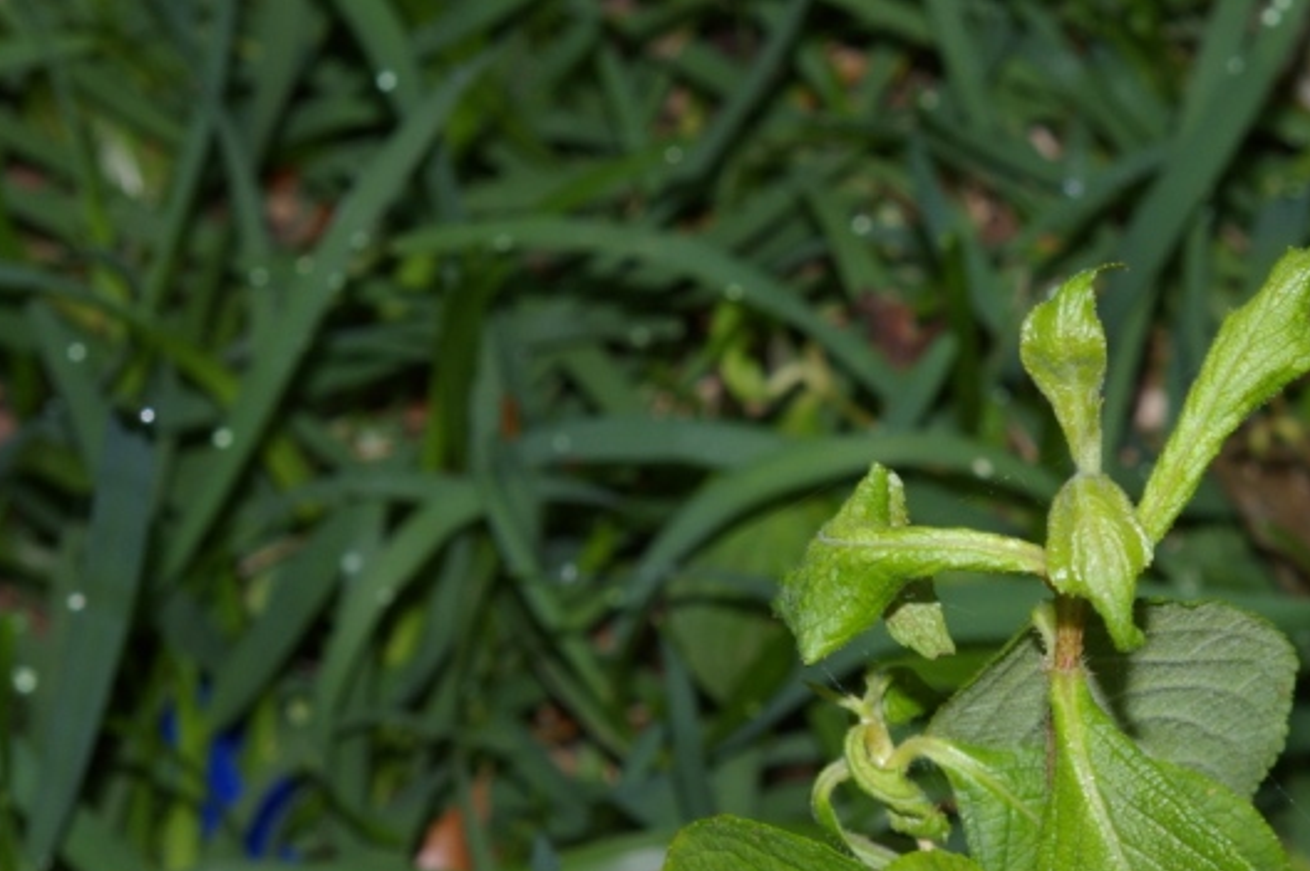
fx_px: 5816
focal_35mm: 160
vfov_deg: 8.6
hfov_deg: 12.8
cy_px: 483
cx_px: 1116
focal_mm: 55
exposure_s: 1/60
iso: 200
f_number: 13
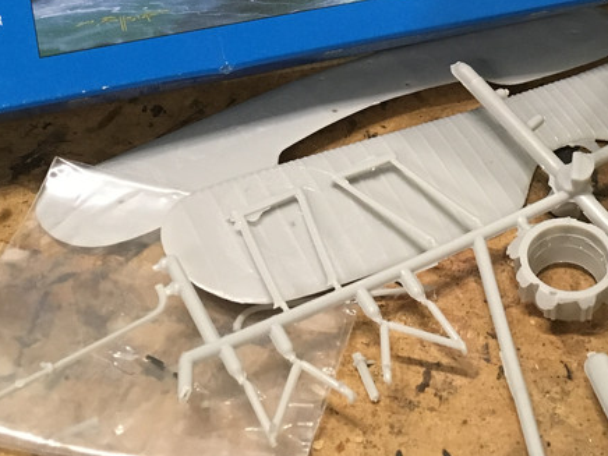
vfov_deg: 19.6
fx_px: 1247
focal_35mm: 71
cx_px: 469
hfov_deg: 27.0
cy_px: -75
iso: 200
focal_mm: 4.15
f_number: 2.2
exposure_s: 1/33
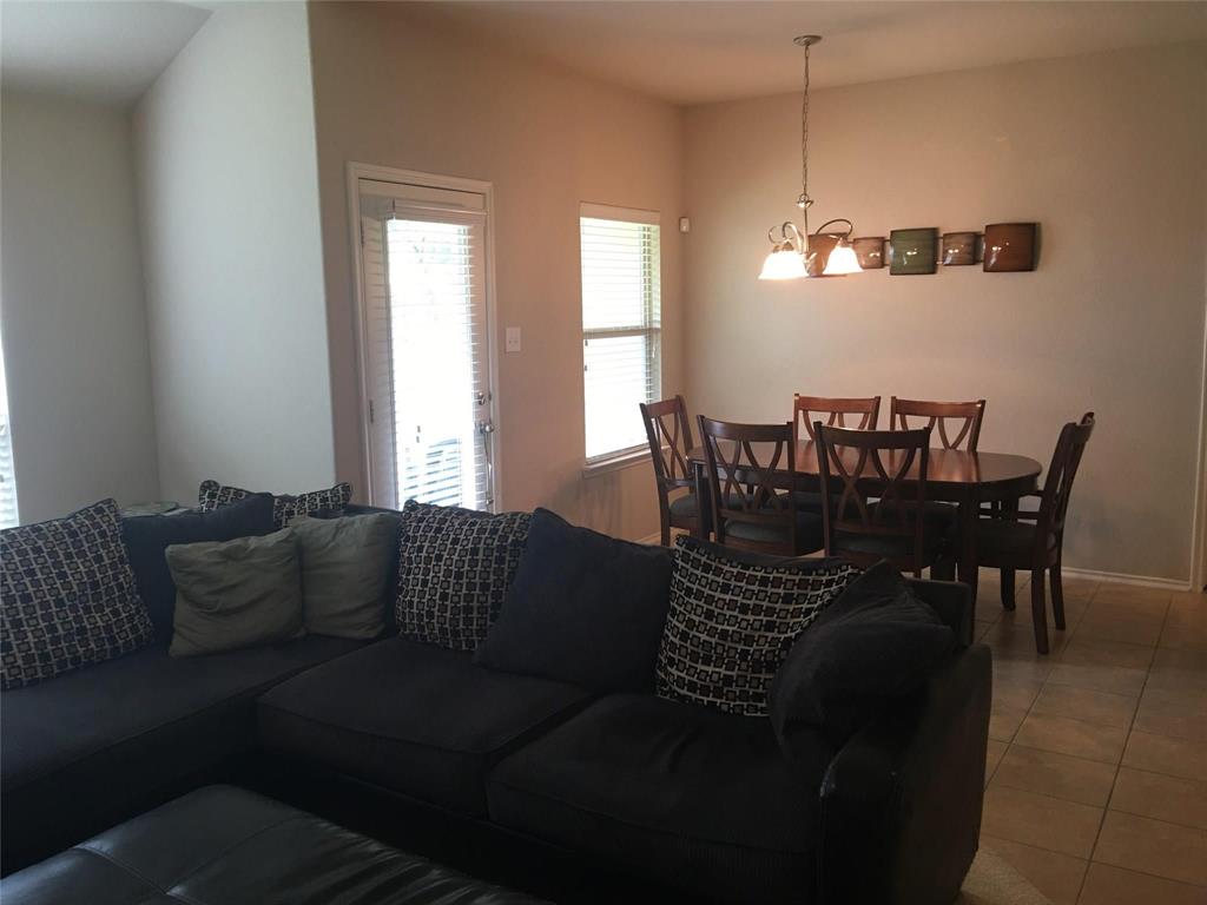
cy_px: 452
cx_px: 604
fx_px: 1011
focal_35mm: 29
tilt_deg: -7.9
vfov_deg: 48.2
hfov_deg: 61.7
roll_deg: +0.7
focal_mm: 4.15
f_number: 2.2
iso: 50
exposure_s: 1/15
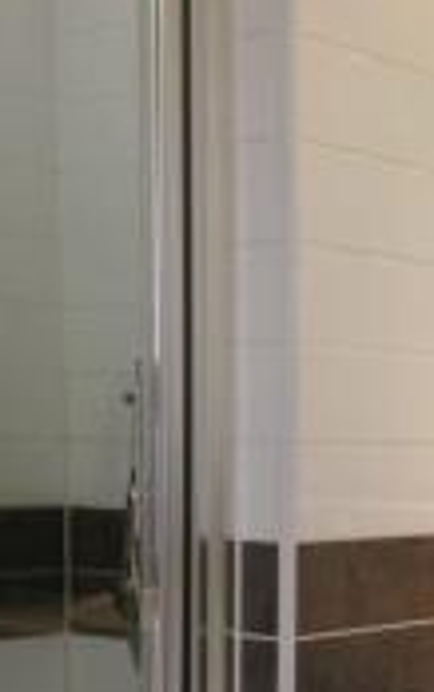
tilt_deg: -4.5
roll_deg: -1.6
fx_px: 1663
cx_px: 462
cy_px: 567
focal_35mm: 88
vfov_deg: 23.2
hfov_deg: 14.6
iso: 80
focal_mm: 4.12
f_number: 2.4
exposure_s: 1/20
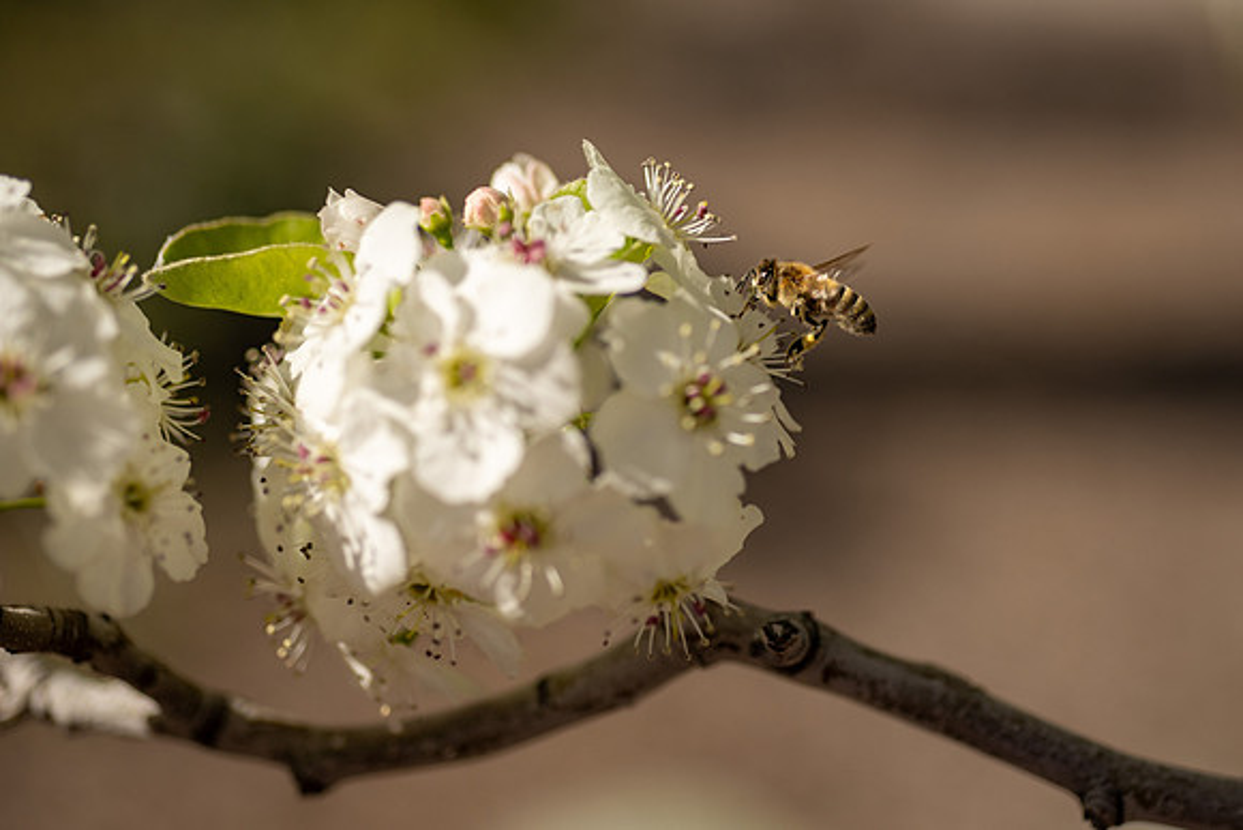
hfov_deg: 28.6
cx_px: 731
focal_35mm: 71
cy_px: 361
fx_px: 2438
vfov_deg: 19.3
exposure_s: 1/4000
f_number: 3.2
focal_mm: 60
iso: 160
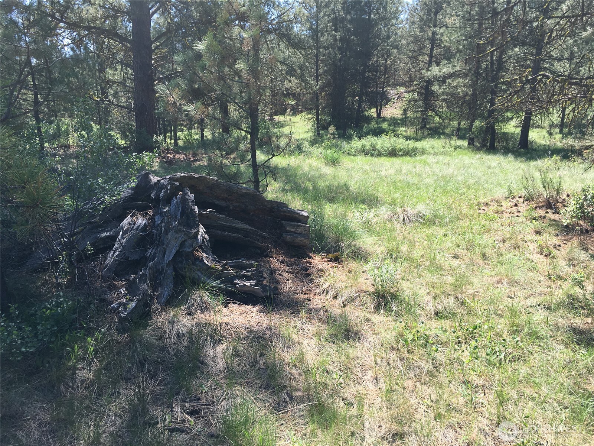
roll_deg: -1.2
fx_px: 498
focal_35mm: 29
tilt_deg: -12.6
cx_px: 297
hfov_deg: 61.7
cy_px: 223
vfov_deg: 48.2
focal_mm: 4.15
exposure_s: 1/541
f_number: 2.2
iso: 25
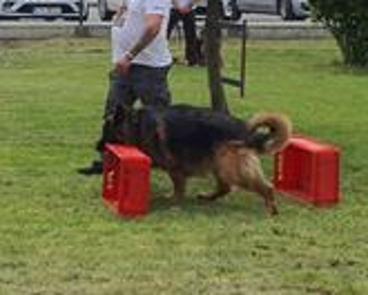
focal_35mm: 123
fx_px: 1340
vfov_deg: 12.5
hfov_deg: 15.4
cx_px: 31
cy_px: 76
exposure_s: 1/3088
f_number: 1.5
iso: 50
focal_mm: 4.3
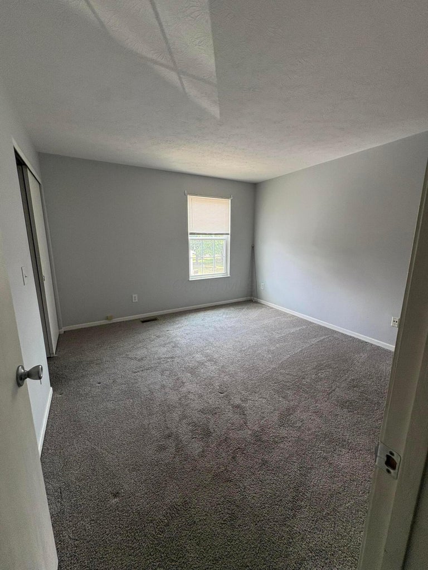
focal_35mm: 14
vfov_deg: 102.1
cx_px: 214
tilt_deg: -10.8
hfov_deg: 85.7
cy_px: 285
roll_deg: -0.5
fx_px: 231
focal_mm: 2.22
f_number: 2.2
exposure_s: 1/120
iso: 160
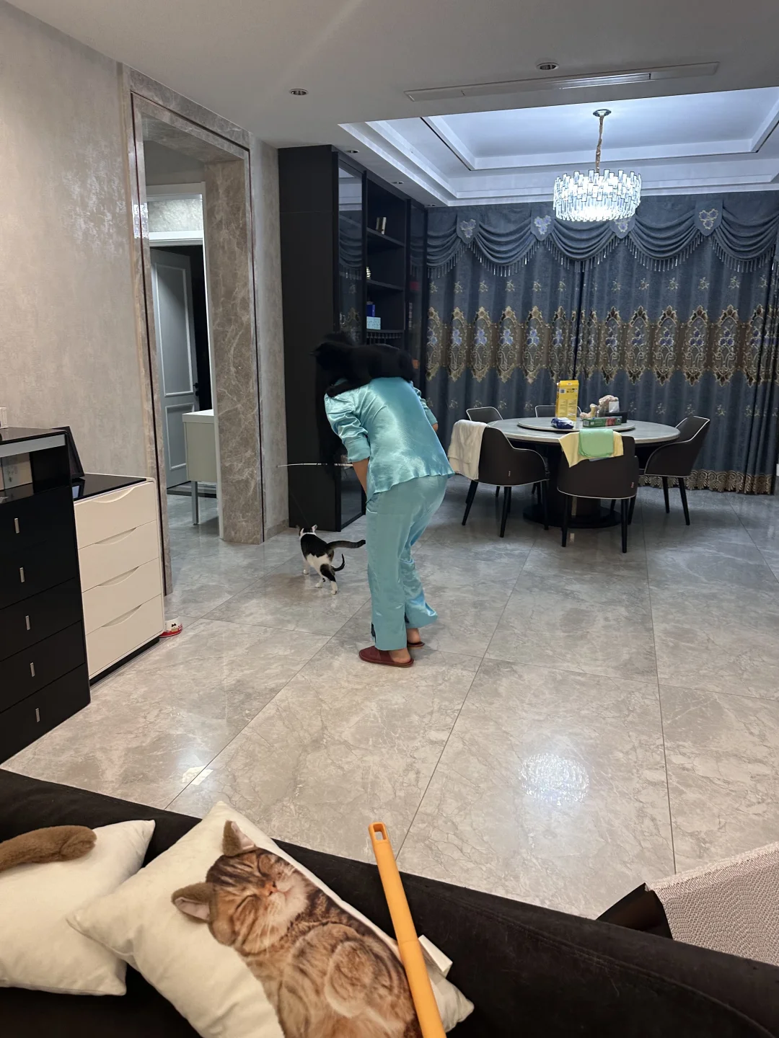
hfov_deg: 56.8
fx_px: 720
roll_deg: -1.4
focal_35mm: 24
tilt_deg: -12.8
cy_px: 519
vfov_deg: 71.6
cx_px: 390
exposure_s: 1/80
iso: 160
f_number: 1.78
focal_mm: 6.86
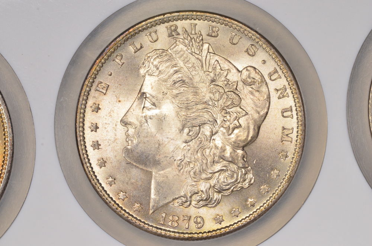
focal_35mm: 225
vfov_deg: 6.1
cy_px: 123
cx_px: 186
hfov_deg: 9.2
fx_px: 2320
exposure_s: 1/25
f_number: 10
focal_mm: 150
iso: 400
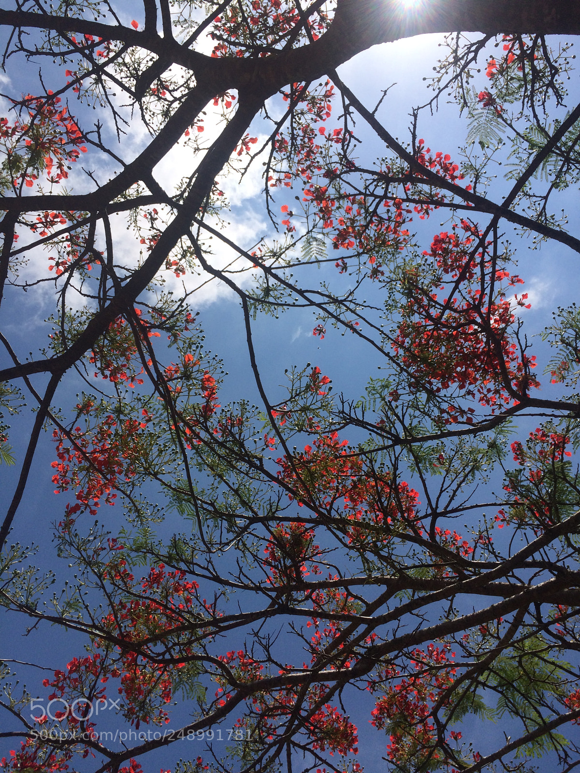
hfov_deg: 48.2
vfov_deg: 61.7
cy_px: 386
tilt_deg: +65.9
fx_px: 648
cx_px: 290
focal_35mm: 29
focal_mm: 4.15
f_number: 2.2
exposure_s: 1/5128
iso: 32
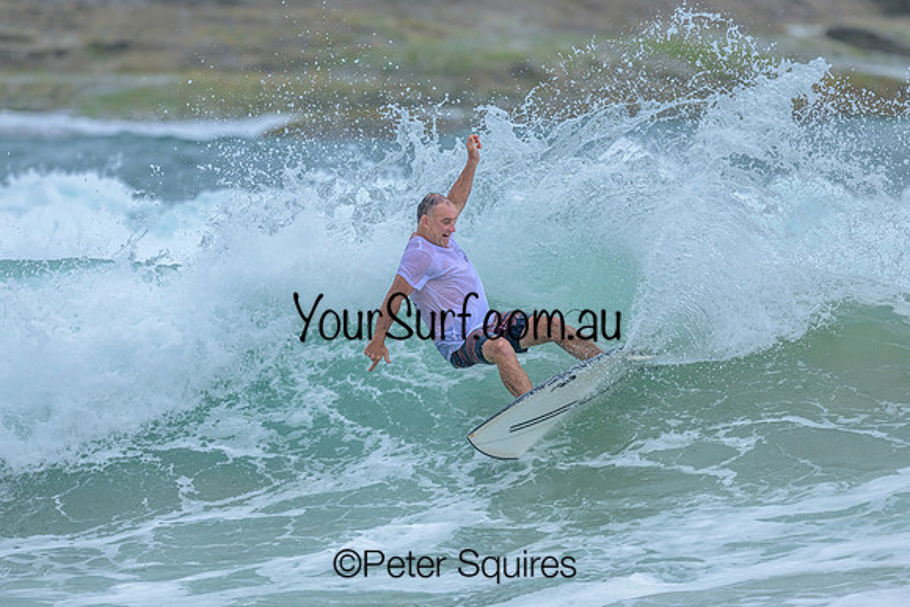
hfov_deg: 2.2
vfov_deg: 1.4
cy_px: 324
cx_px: 389
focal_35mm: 955
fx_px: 24154
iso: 320
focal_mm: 800
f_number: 6.3
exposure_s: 1/2500
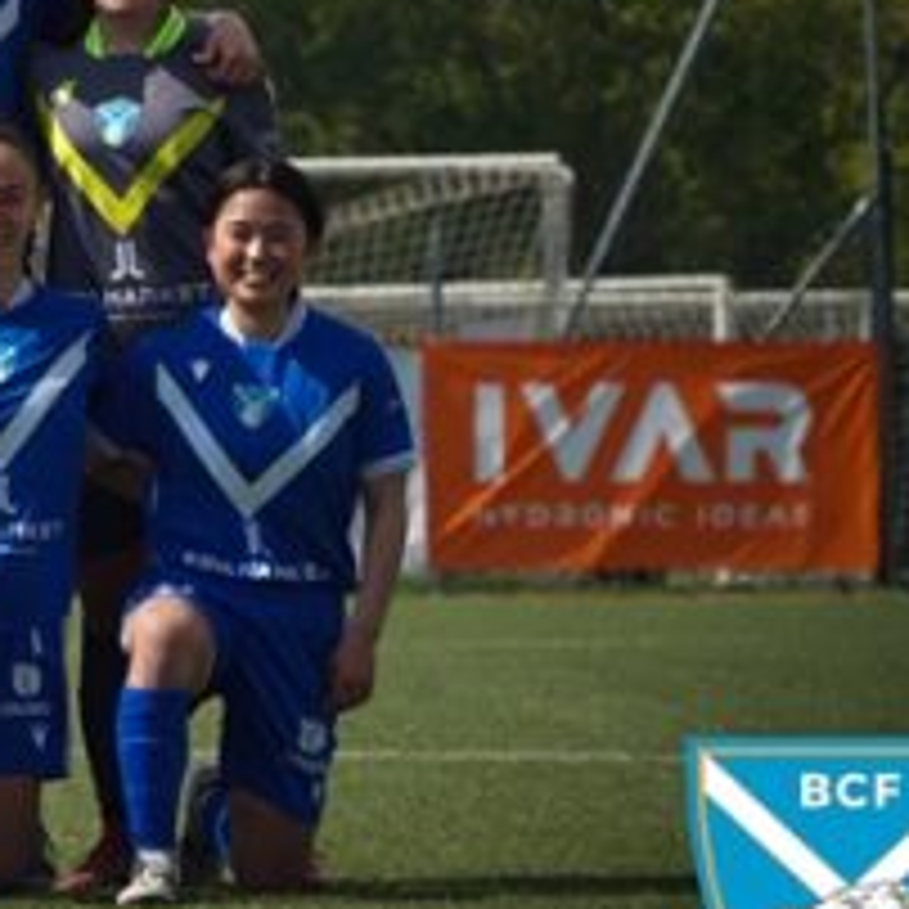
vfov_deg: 4.9
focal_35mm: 356
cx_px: -346
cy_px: 207
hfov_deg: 4.9
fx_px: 10577
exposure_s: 1/500
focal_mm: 132
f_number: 5
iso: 100
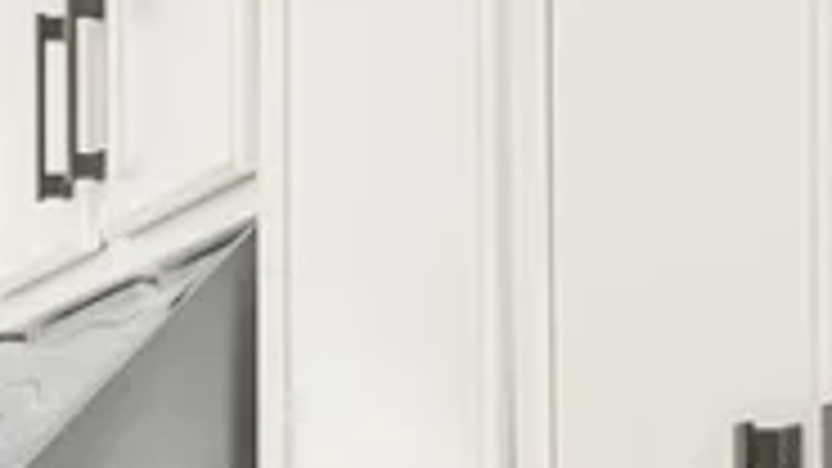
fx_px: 4345
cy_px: 794
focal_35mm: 197
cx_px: -1003
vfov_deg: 6.1
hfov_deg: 9.9
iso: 400
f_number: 8
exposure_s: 1/1.25
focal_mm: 23
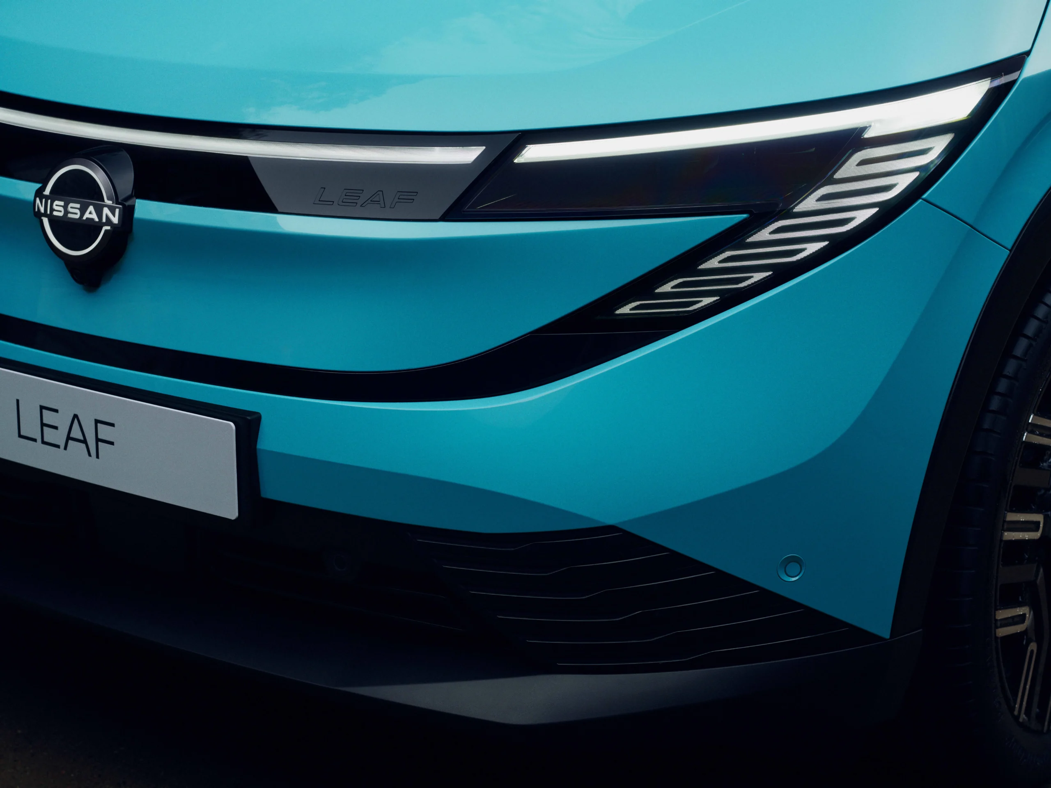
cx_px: 526
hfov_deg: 30.7
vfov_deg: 23.3
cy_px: 394
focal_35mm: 63
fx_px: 1913
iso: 100
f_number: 5.6
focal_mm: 80
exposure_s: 1/40
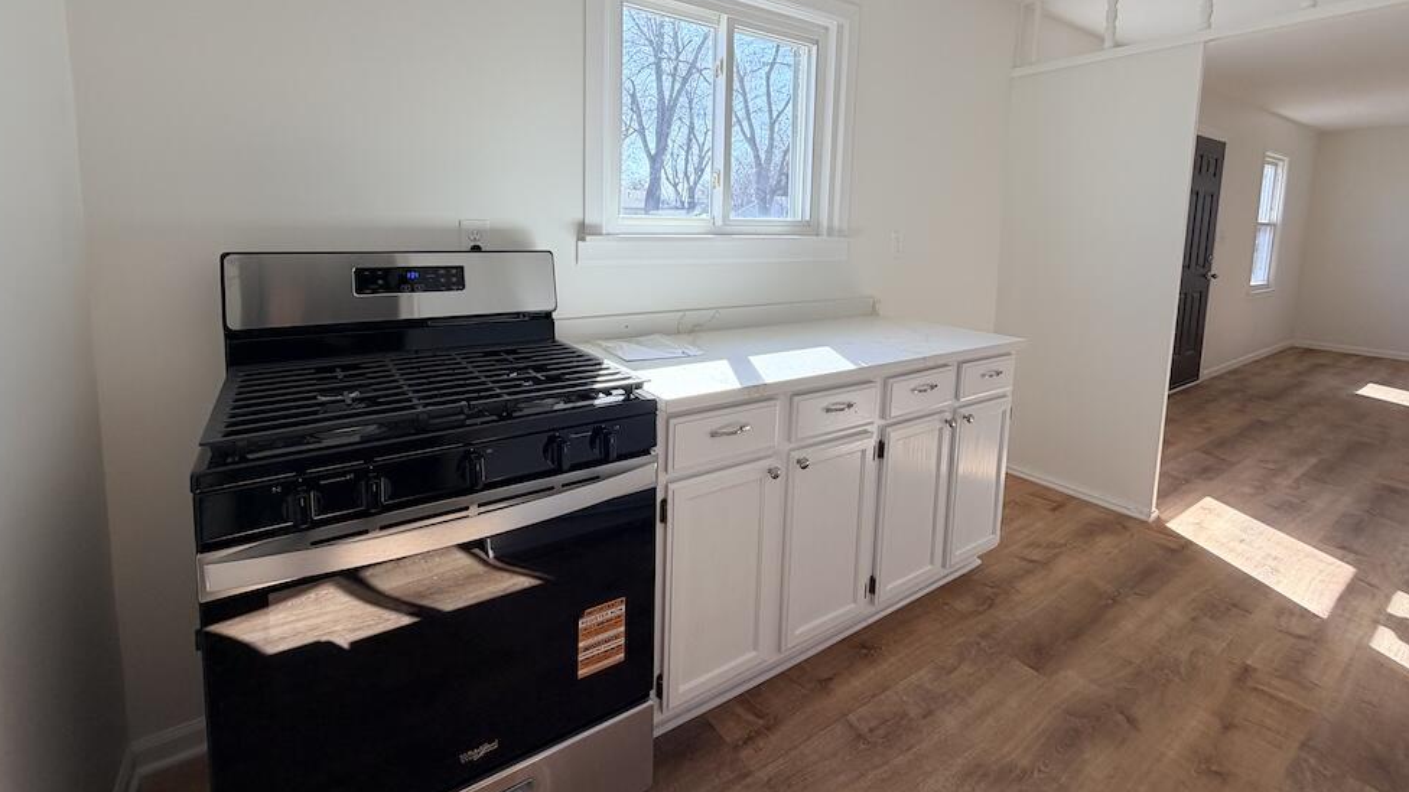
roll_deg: -1.4
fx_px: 598
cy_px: 287
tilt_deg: -6.1
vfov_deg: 65.9
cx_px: 674
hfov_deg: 99.3
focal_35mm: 16
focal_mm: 2.22
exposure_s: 1/163
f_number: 2.2
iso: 50
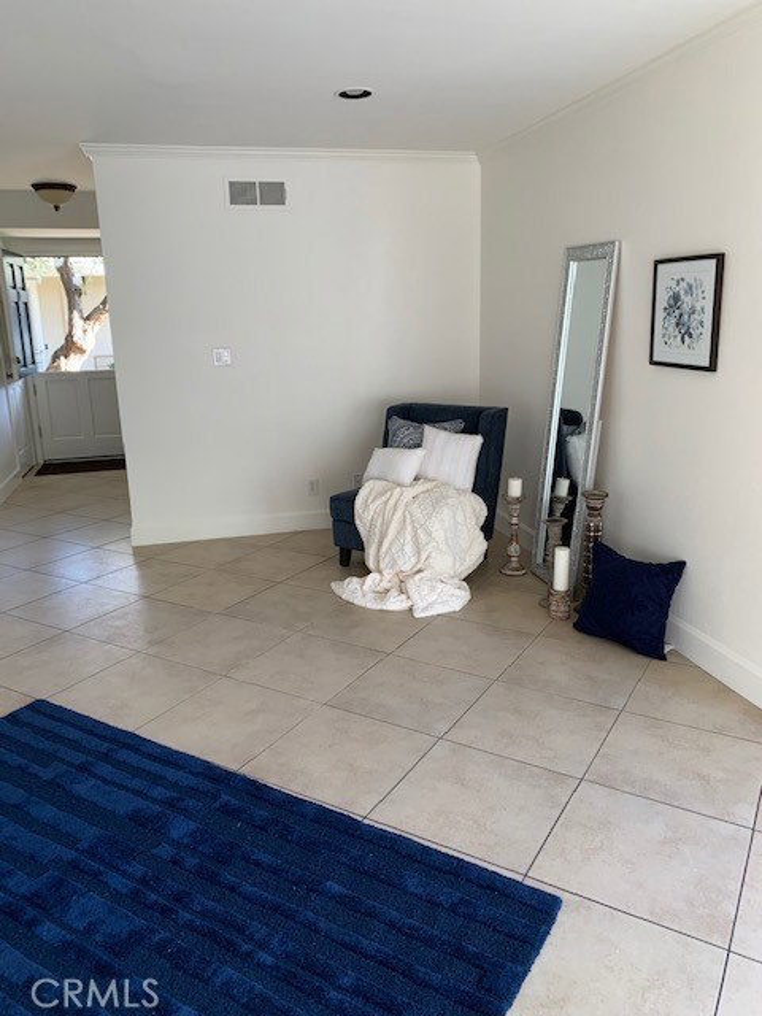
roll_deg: +1.8
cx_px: 381
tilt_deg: -14.9
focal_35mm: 26
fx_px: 763
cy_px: 508
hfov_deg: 53.1
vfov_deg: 67.3
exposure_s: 1/72
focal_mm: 4.25
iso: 100
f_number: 1.8
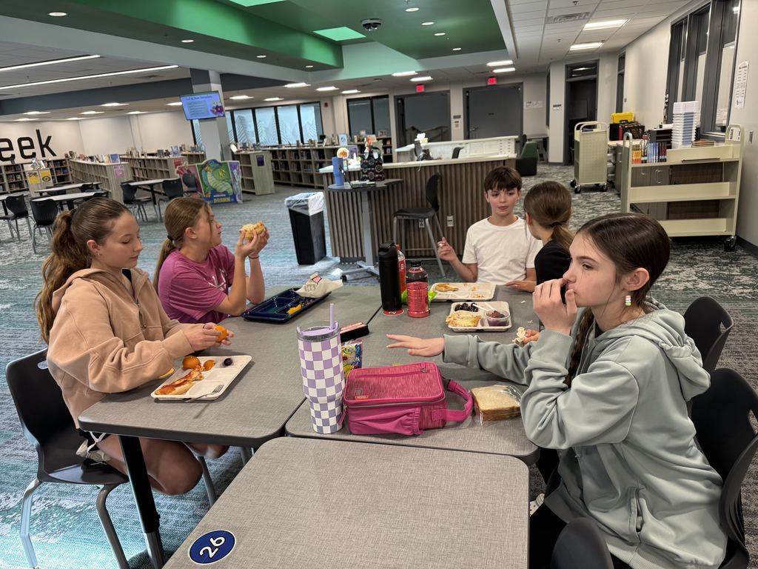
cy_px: 284
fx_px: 526
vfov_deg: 56.8
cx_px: 379
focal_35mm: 24
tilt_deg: -17.0
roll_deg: +4.9
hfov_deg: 71.6
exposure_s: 1/100
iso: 200
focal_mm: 6.76
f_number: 1.78
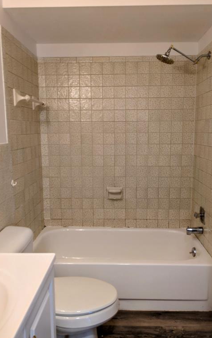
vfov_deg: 64.6
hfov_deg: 43.2
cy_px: 169
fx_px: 268
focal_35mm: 29
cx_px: 110
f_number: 1.73
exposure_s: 1/24
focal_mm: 4.38
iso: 50
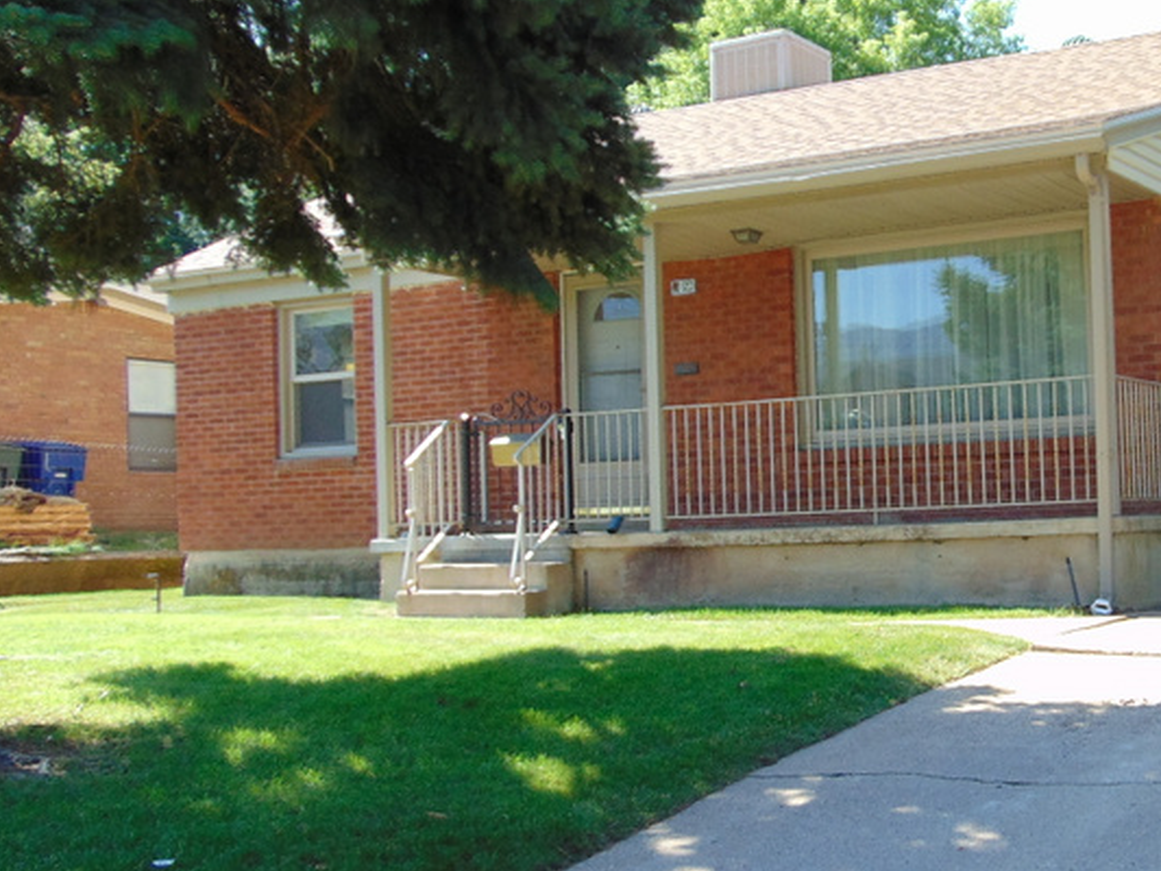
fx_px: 1610
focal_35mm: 48
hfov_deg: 38.1
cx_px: 934
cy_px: 523
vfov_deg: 30.2
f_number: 3
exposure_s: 1/250
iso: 80
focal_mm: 4.5
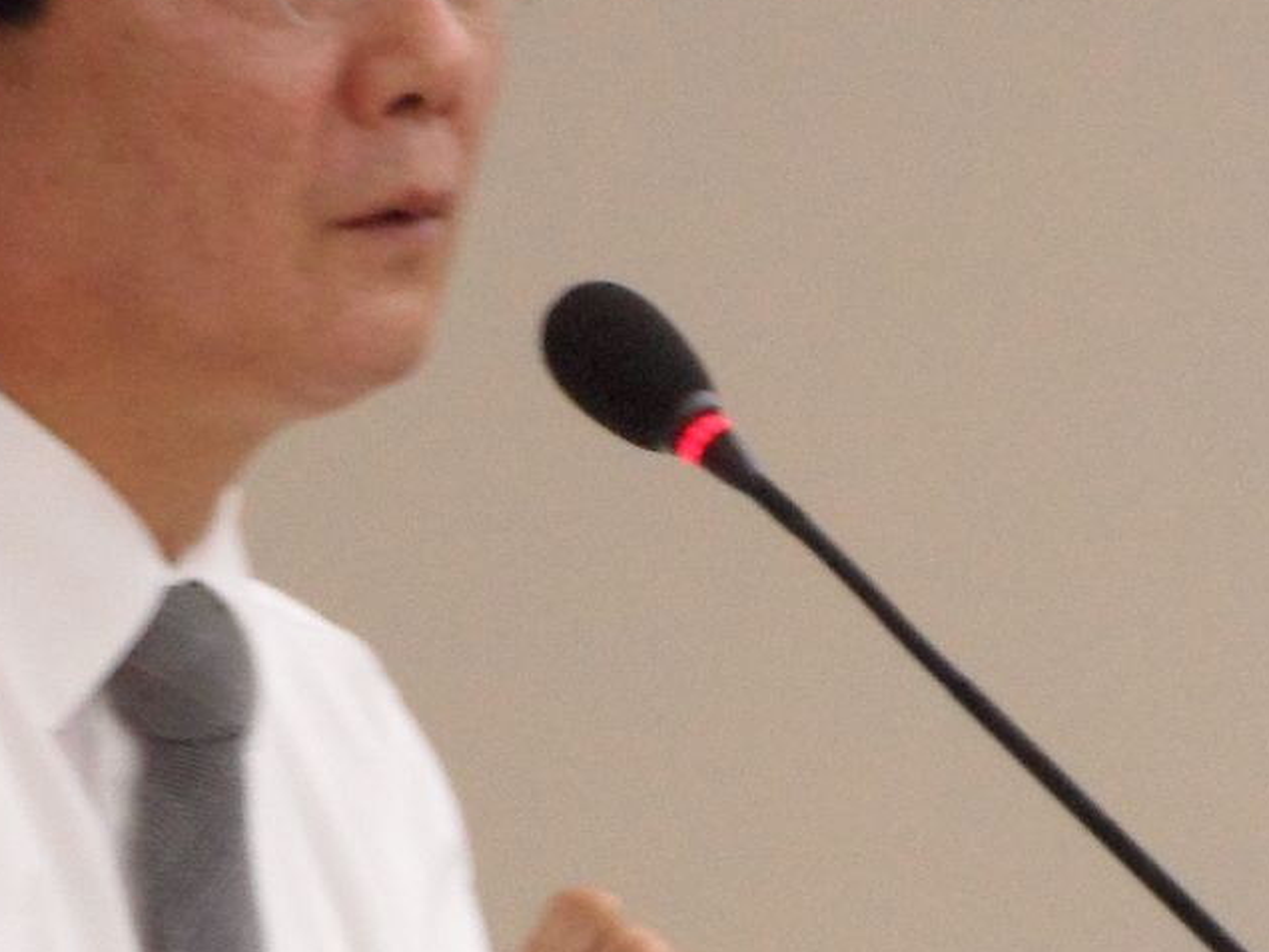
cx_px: 642
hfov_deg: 1.7
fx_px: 42488
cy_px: 832
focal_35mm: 1159
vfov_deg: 1.3
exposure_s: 1/15
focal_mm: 58.5
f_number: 5.8
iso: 400
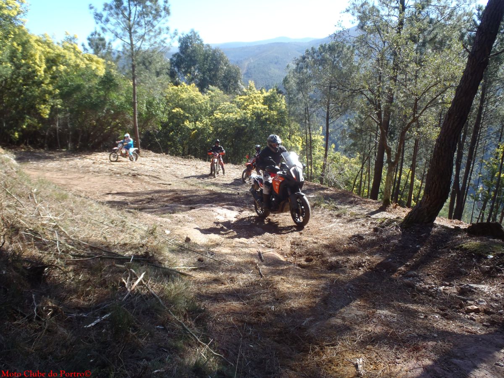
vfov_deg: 49.7
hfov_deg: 63.4
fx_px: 408
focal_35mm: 28
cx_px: 252
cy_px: 189
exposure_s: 1/160
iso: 80
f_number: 3.9
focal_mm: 5
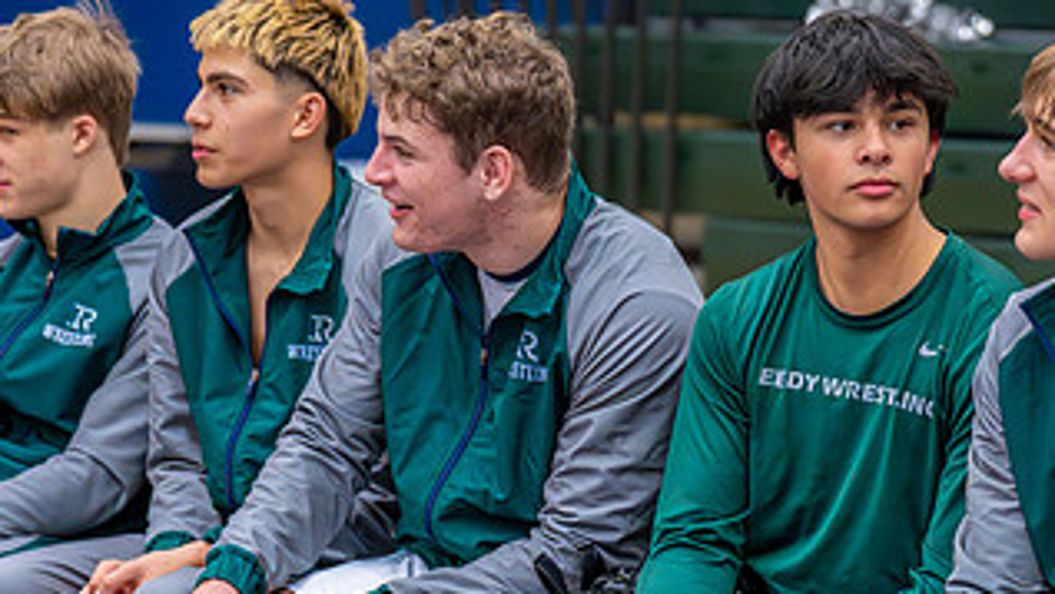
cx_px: 538
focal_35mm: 165
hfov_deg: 13.0
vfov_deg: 7.4
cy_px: 373
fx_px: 4617
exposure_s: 1/640
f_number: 2.8
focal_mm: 72
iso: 4000
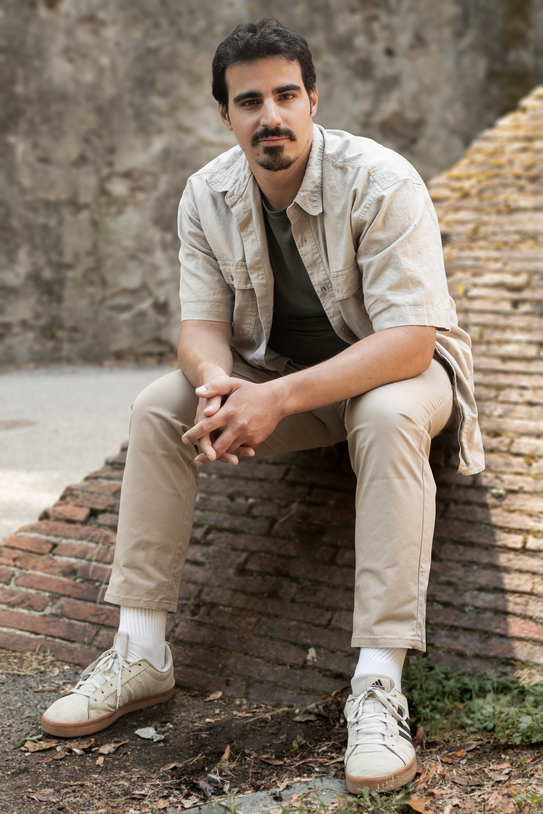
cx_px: 272
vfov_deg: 37.9
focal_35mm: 52
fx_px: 1188
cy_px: 407
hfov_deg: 25.8
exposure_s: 1/200
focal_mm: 35
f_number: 2.8
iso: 200
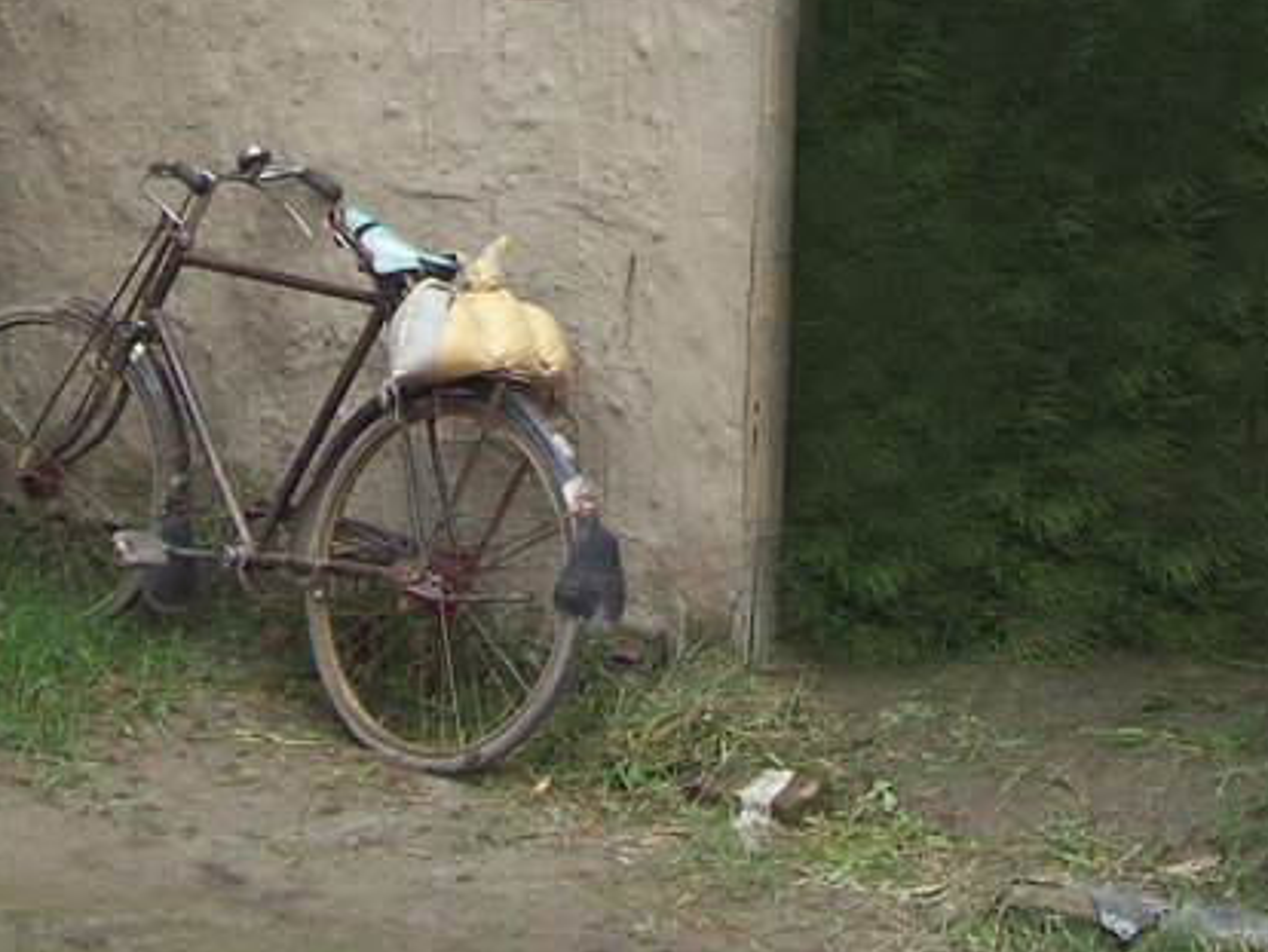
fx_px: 3262
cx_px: 848
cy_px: -168
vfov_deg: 16.0
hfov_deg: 21.9
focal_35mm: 89
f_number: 2.7
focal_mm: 6
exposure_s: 1/533
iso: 80
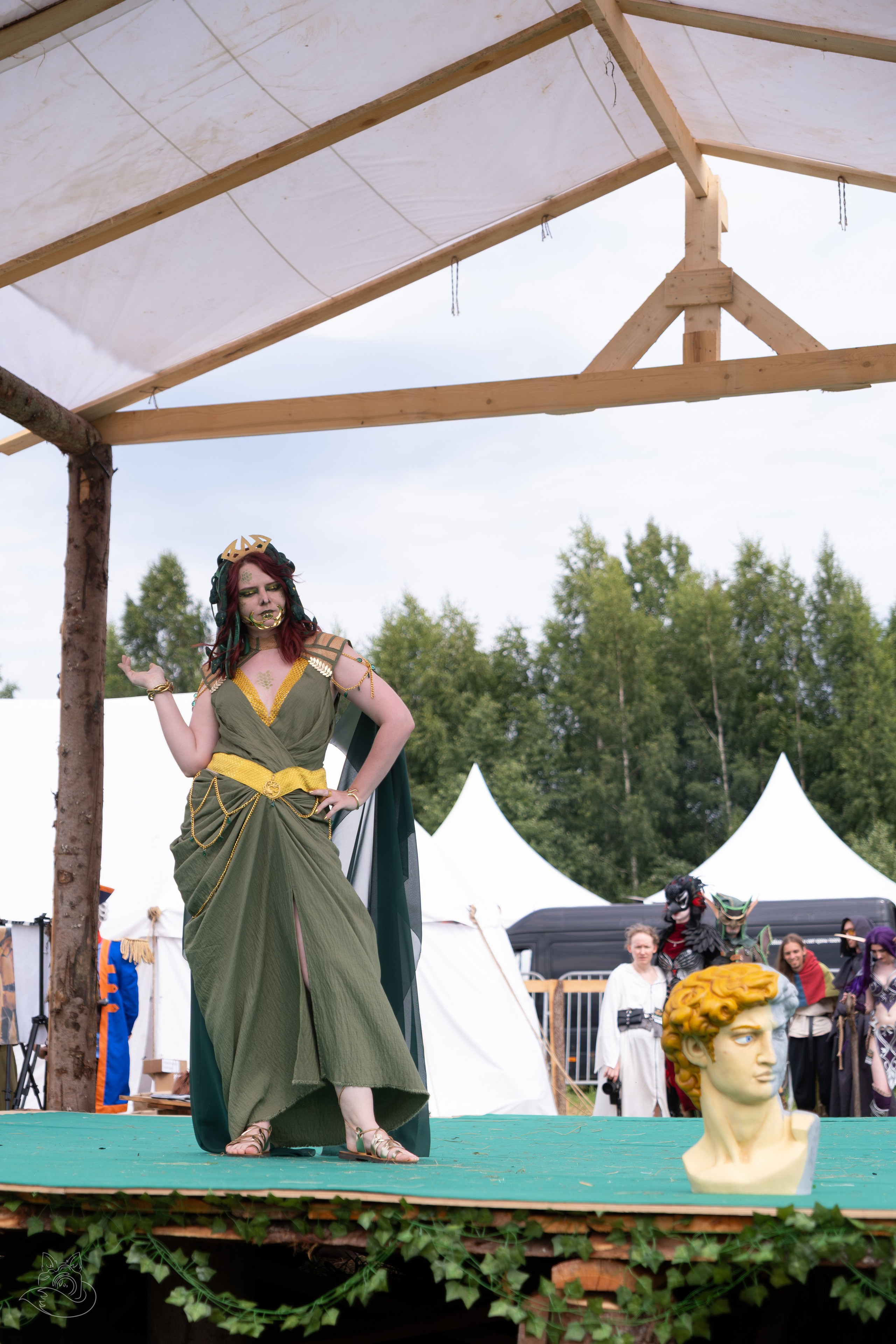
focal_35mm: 66
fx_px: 2464
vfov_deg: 30.5
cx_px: 448
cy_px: 672
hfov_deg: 20.6
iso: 160
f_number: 2.8
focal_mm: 44.1
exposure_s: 1/1250
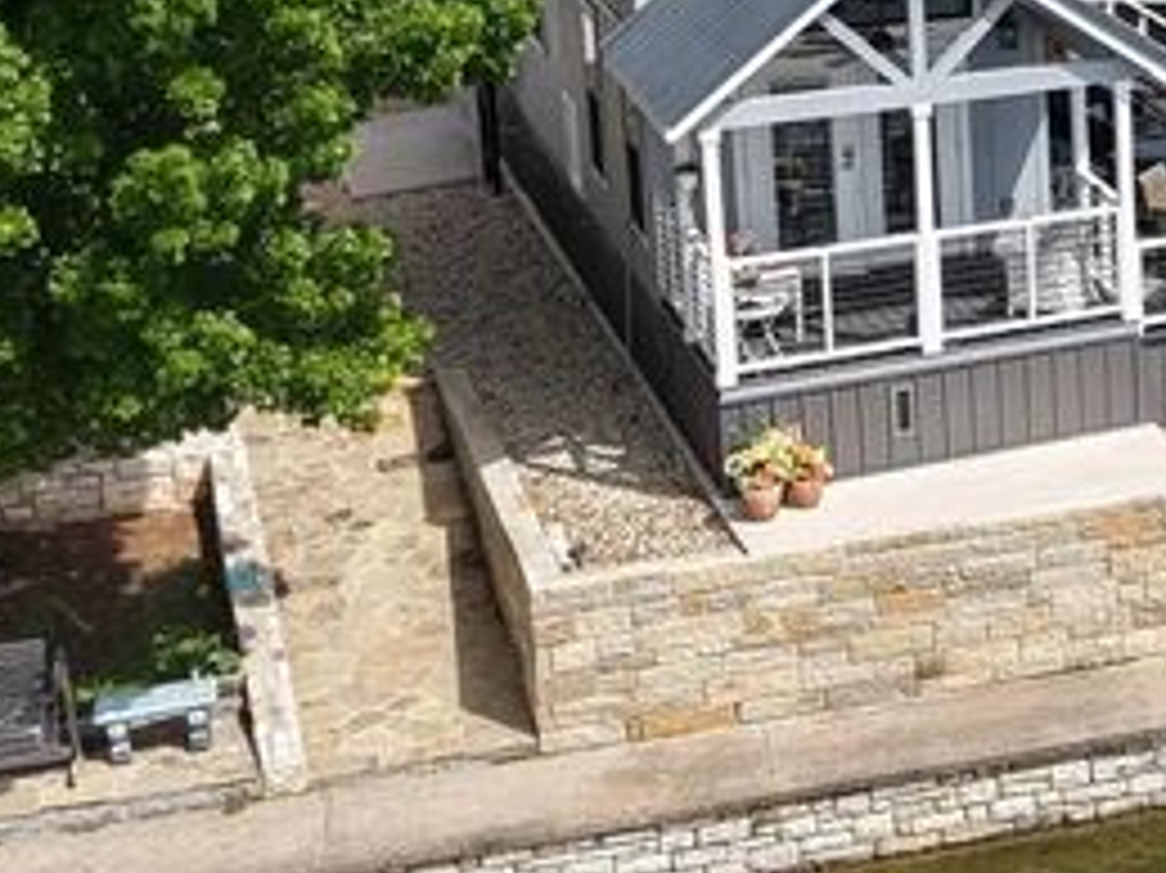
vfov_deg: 15.3
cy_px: 14
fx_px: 3198
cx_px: 1697
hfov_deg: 18.5
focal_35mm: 95
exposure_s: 1/5000
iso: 190
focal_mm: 8.67
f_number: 1.8
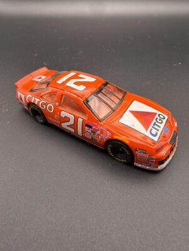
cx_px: 94
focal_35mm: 25
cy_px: 126
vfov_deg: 69.4
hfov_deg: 54.9
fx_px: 182
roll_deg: -0.4
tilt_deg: -35.7
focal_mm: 2.22
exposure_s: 1/60
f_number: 2.2
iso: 160
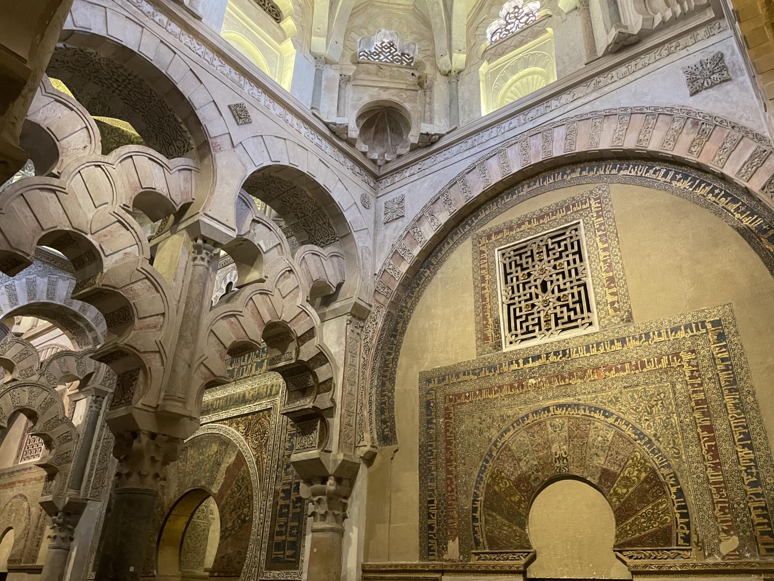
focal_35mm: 26
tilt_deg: +27.7
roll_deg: -2.0
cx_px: 387
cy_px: 290
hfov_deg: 67.3
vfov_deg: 53.1
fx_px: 581
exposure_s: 1/33
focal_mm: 4.2
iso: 500
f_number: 1.6
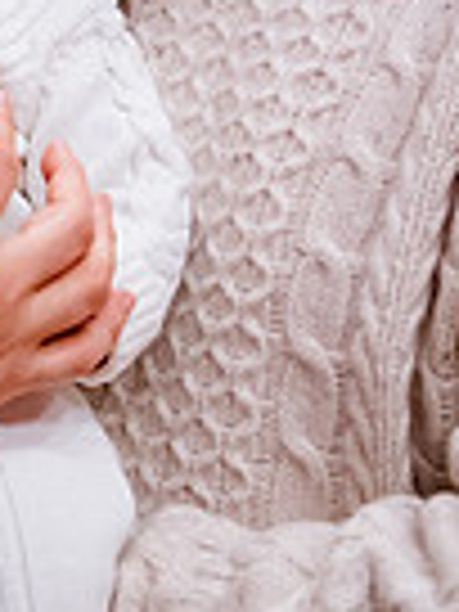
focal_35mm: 146
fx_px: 2581
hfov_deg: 9.6
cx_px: -418
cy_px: -88
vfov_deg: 13.2
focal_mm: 35
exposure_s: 1/160
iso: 2500
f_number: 2.8
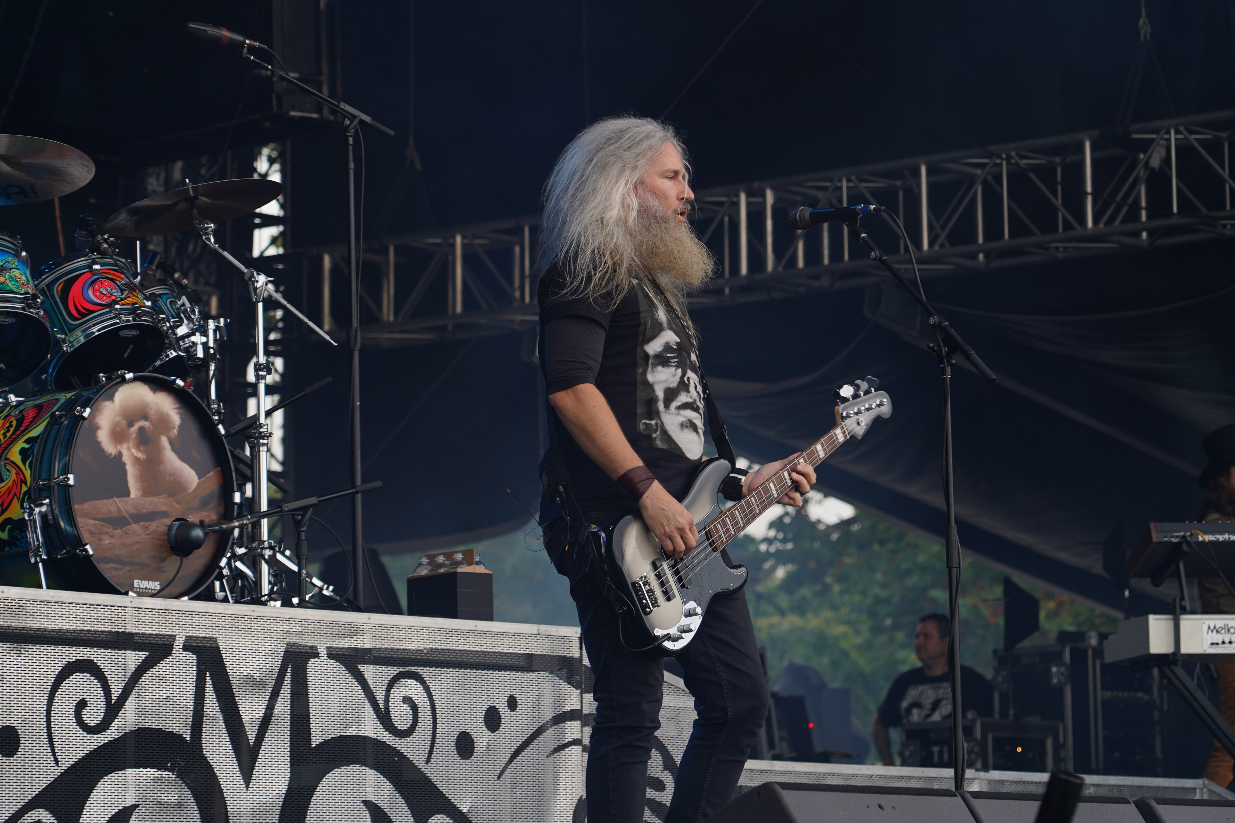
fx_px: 4253
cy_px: 350
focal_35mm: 124
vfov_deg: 11.1
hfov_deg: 16.5
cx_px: 692
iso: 100
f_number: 5
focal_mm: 105
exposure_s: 1/200
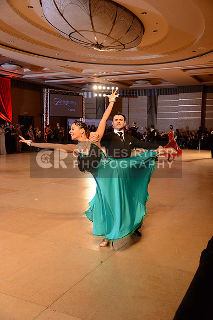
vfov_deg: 54.4
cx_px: 106
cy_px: 160
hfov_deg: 37.9
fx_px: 310
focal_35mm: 35
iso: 1600
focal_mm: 35
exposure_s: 1/250
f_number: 5
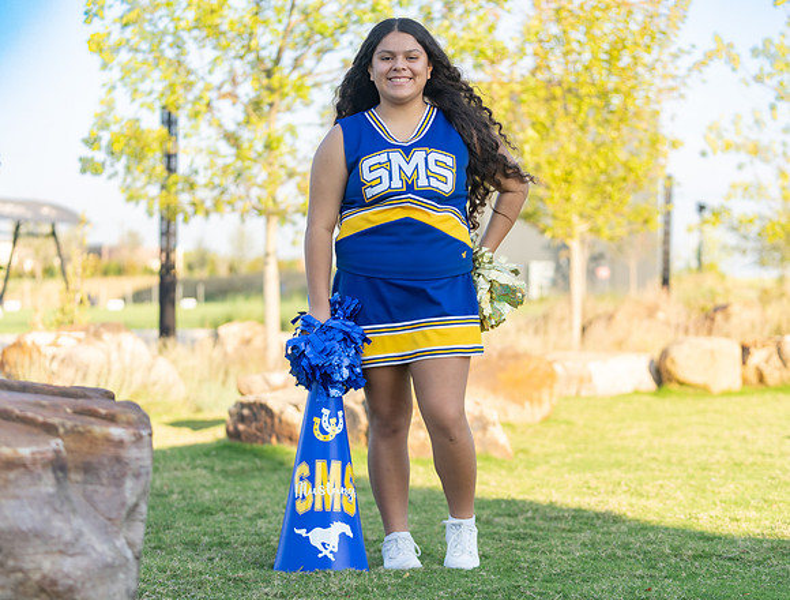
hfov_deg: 24.7
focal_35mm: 79
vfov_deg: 18.9
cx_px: 424
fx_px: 1800
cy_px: 304
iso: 100
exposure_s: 1/400
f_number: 2.8
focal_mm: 70
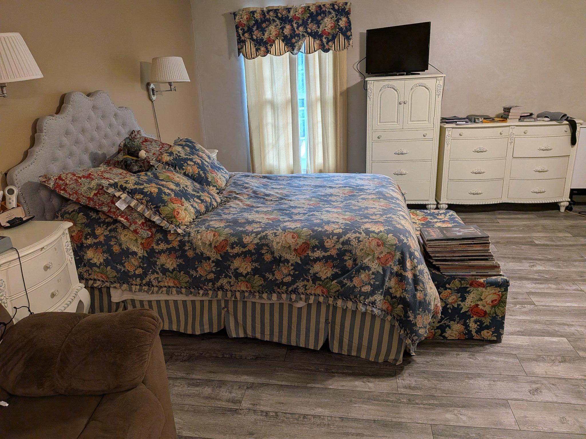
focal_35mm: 24
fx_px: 406
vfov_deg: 56.8
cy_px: 220
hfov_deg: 71.6
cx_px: 293
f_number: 1.7
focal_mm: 4.53
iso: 30
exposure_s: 1/120
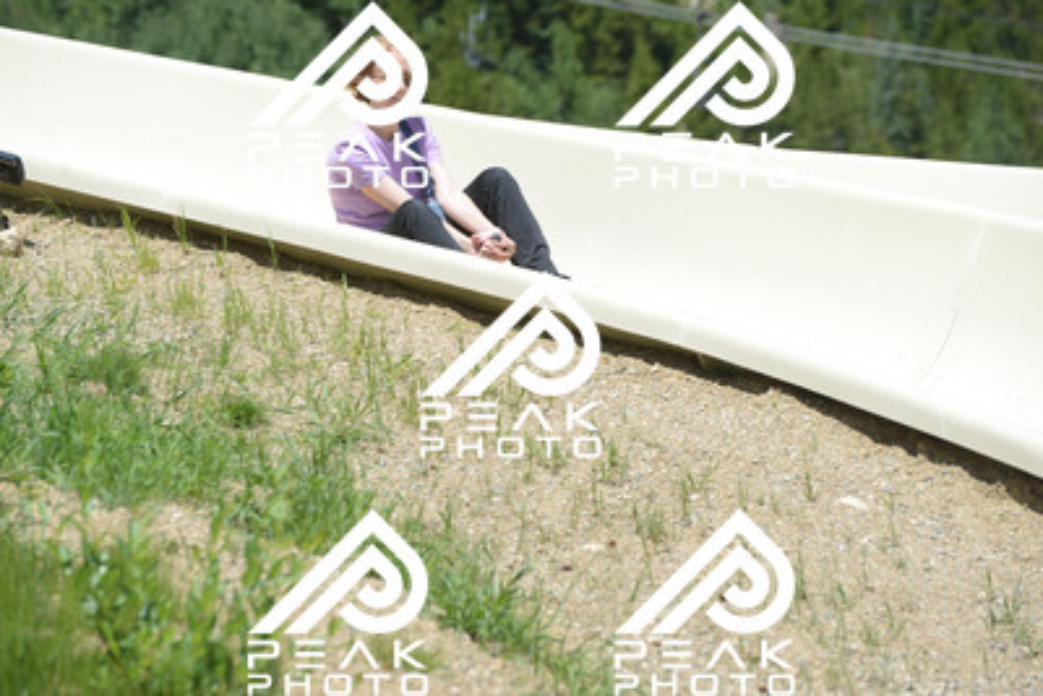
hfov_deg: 10.5
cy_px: 348
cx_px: 522
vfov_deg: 7.0
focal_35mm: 195
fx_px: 5651
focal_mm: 195
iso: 450
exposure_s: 1/1250
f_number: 6.3
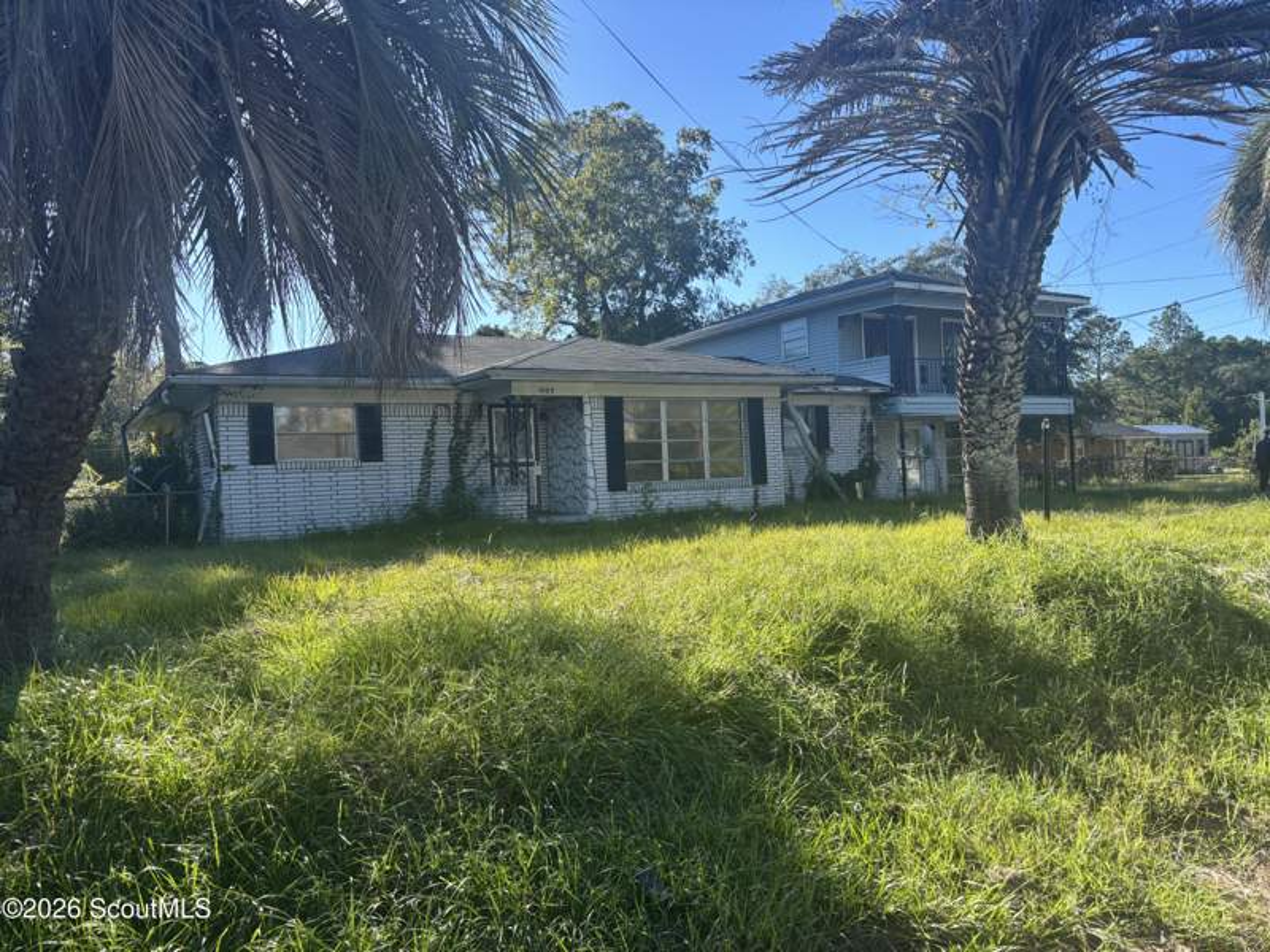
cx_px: 635
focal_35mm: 26
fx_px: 954
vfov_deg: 53.1
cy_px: 476
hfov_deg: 67.3
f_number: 1.6
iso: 50
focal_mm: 5.96
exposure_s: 1/1016
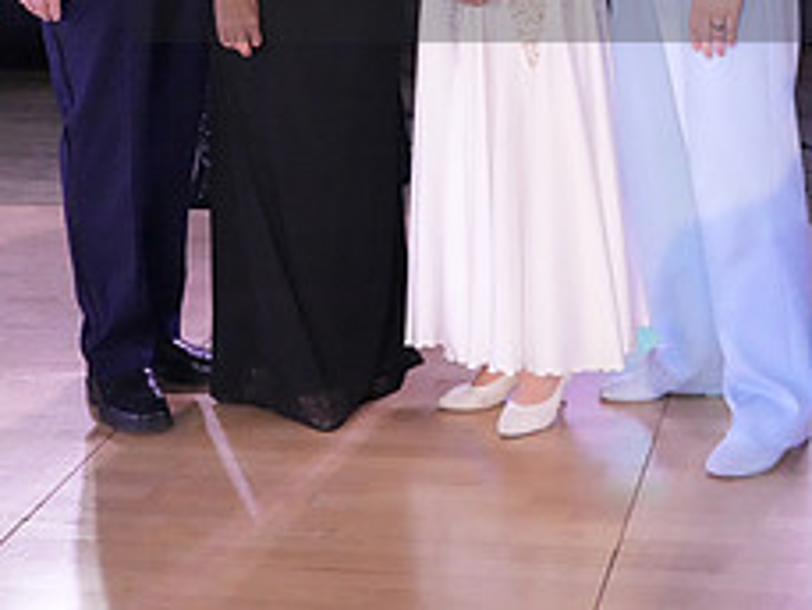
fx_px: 2112
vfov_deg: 16.0
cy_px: -51
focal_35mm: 90
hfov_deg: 21.7
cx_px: 518
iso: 12800
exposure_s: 1/400
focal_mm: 37
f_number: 5.6
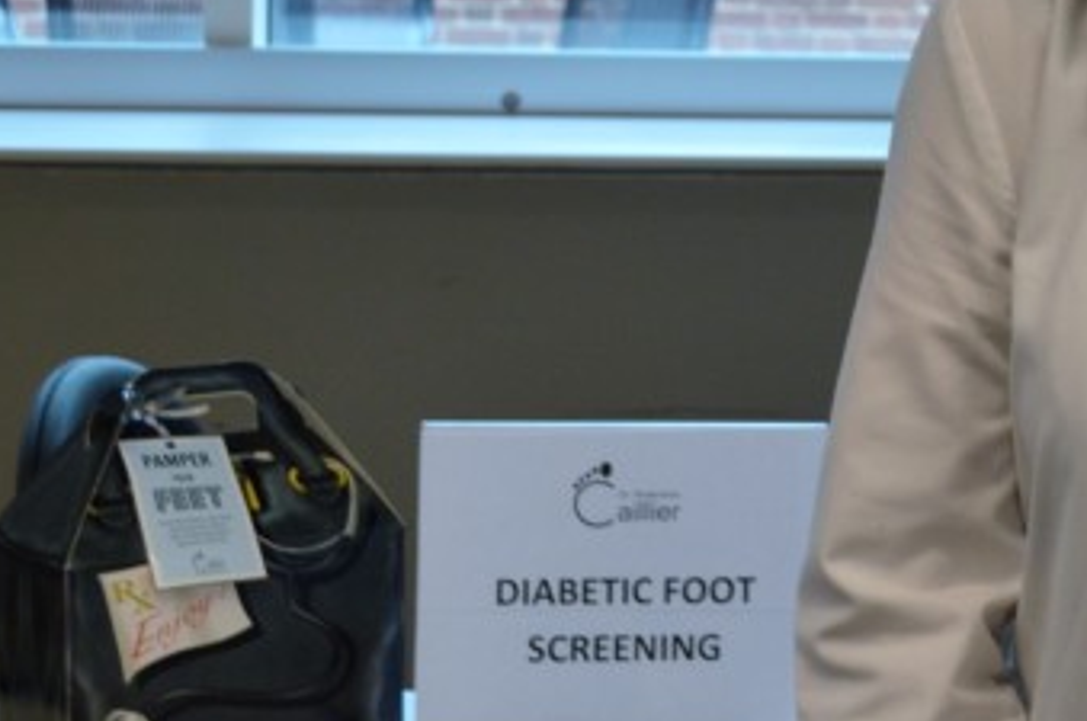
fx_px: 3799
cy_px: 42
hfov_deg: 15.4
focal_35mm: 126
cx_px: 1491
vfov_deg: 10.8
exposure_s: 1/60
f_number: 5.6
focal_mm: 28
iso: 280
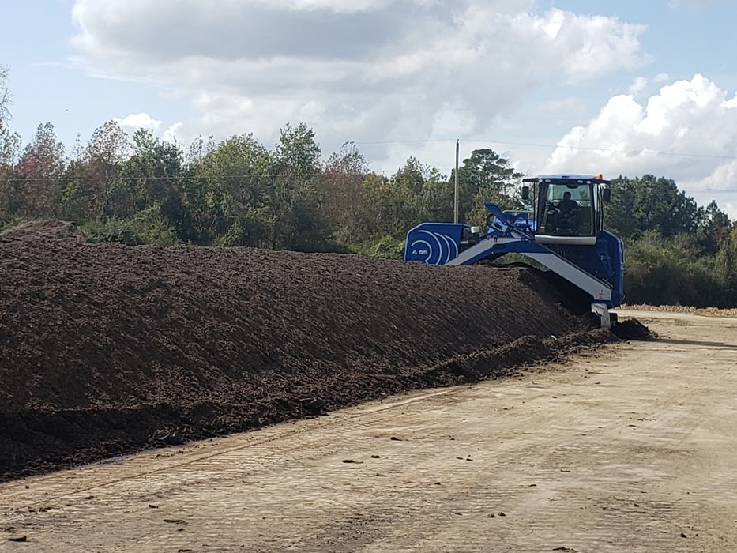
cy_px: 276
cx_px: 368
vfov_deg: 53.1
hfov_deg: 67.3
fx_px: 554
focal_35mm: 26
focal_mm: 4.3
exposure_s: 1/1255
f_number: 2.4
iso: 50
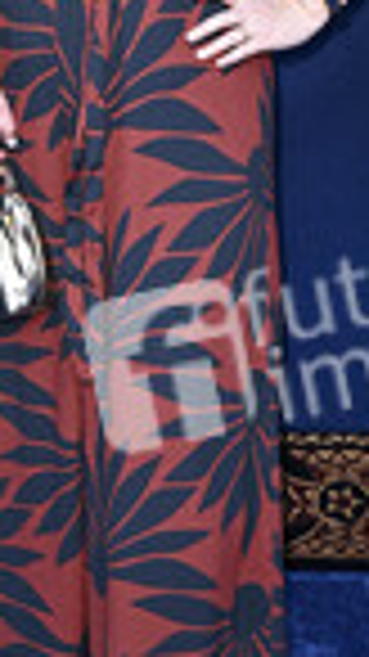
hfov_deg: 11.2
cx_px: -94
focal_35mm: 106
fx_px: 1846
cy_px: 122
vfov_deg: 19.9
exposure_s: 1/250
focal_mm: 37
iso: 800
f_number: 6.3
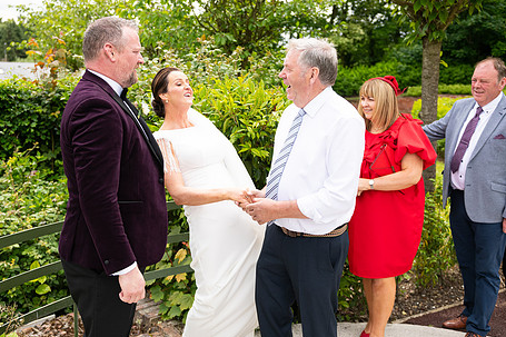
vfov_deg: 35.9
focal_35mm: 37
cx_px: 238
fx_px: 520
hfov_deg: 51.9
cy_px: 165
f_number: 3.5
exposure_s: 1/2000
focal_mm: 29
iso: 250
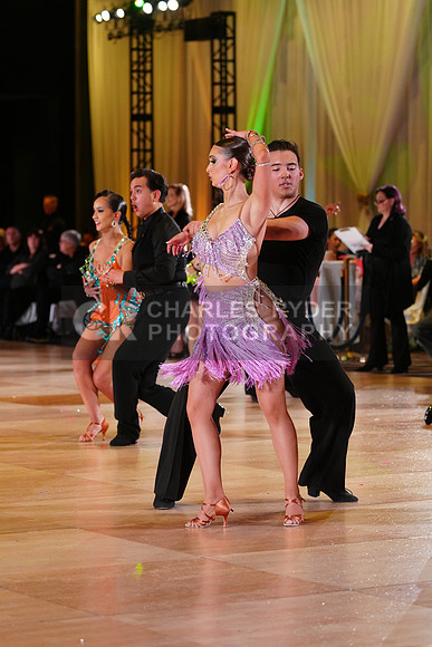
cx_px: 216
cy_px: 324
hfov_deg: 11.3
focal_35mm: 121
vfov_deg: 16.9
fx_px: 2177
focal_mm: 121
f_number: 4
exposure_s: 1/400
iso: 2500
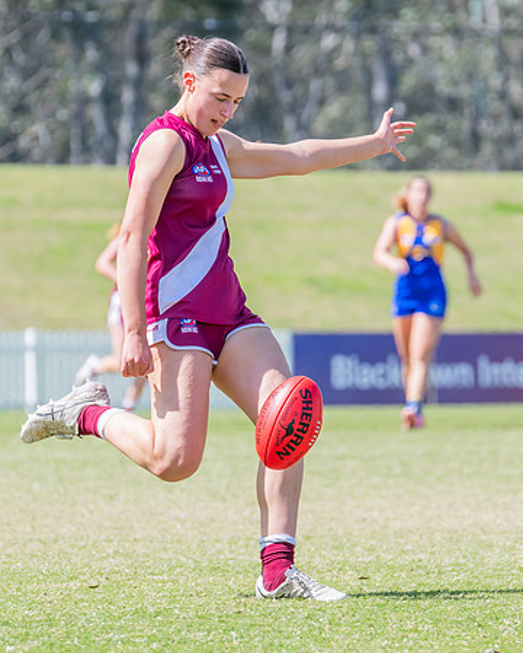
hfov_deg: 3.2
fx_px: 9347
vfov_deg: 4.0
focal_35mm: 483
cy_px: 326
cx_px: 277
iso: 800
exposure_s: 1/1250
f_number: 9
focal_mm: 310
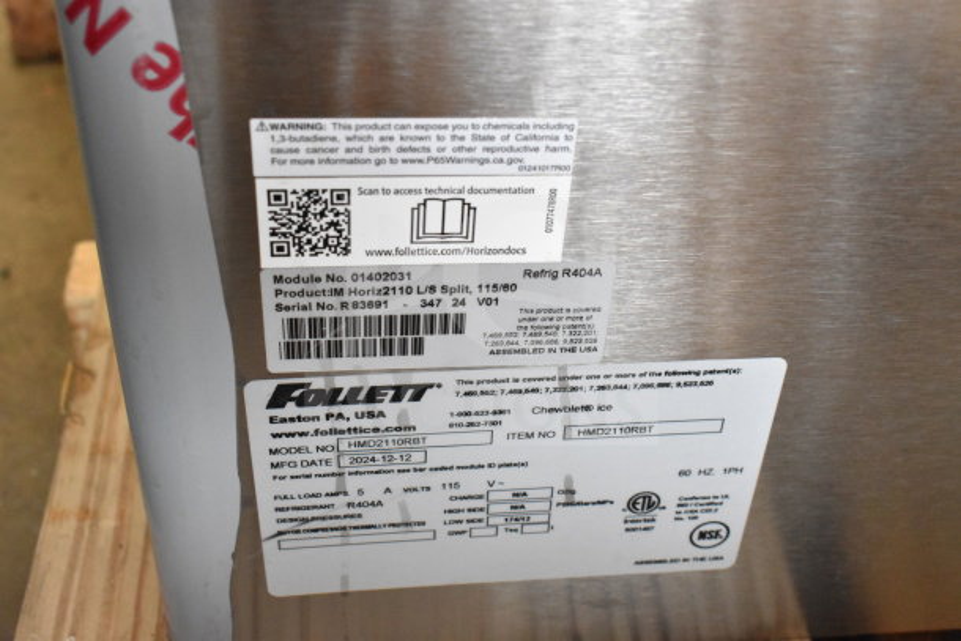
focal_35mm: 44
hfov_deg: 45.0
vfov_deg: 30.9
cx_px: 480
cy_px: 320
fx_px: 1161
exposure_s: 1/200
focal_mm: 29
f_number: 7.1
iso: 6400
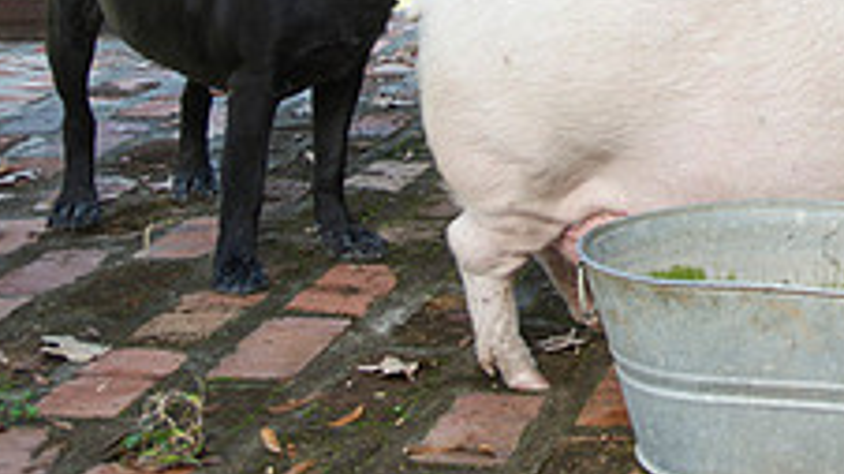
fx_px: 2282
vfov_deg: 11.5
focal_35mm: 102
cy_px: -194
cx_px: 1023
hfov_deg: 19.7
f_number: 9
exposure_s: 1/100
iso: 400
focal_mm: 38
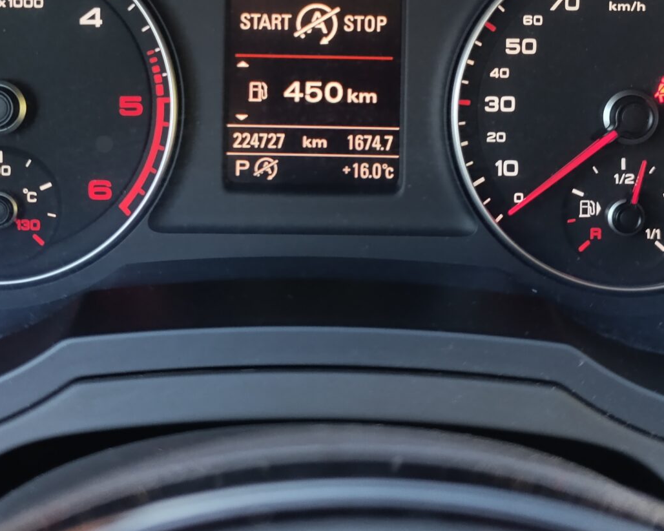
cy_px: 59
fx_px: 1100
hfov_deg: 33.6
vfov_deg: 26.3
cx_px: 317
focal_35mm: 56
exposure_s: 1/100
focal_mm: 6.14
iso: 640
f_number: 1.6
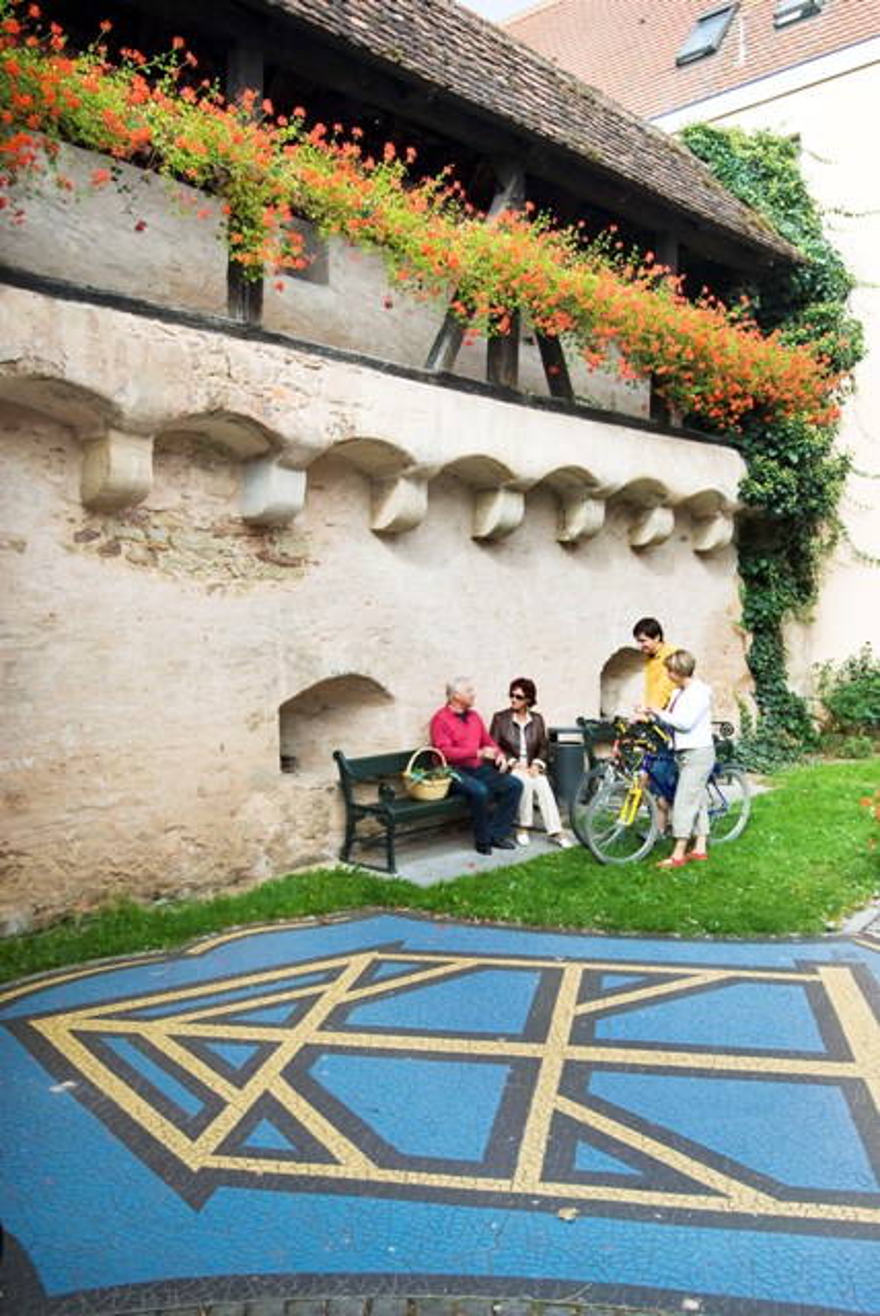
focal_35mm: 30
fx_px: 1098
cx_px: 440
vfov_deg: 61.9
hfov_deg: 43.7
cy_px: 658
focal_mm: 20
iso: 100
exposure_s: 1/200
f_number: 6.3
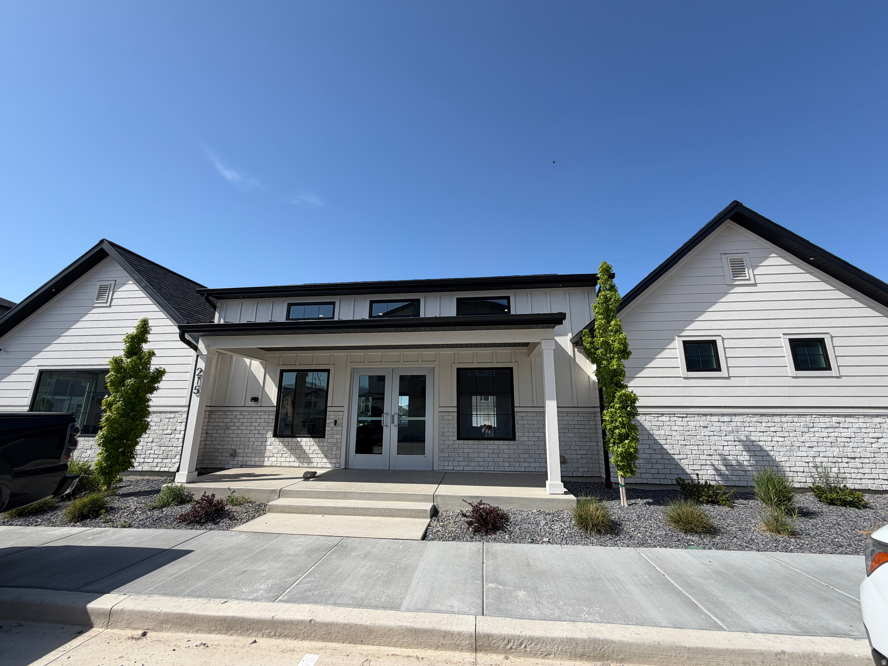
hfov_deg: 102.1
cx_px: 444
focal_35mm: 14
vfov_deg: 85.7
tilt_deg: +13.1
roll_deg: -0.2
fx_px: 359
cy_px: 333
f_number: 2.2
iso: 20
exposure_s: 1/789
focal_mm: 2.22
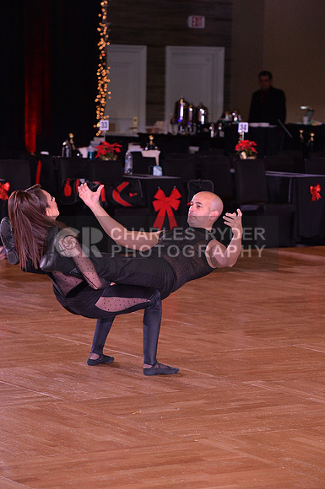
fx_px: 1901
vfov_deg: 14.7
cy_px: 244
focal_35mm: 140
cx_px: 162
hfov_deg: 9.8
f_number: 6.3
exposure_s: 1/250
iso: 2000
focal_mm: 140
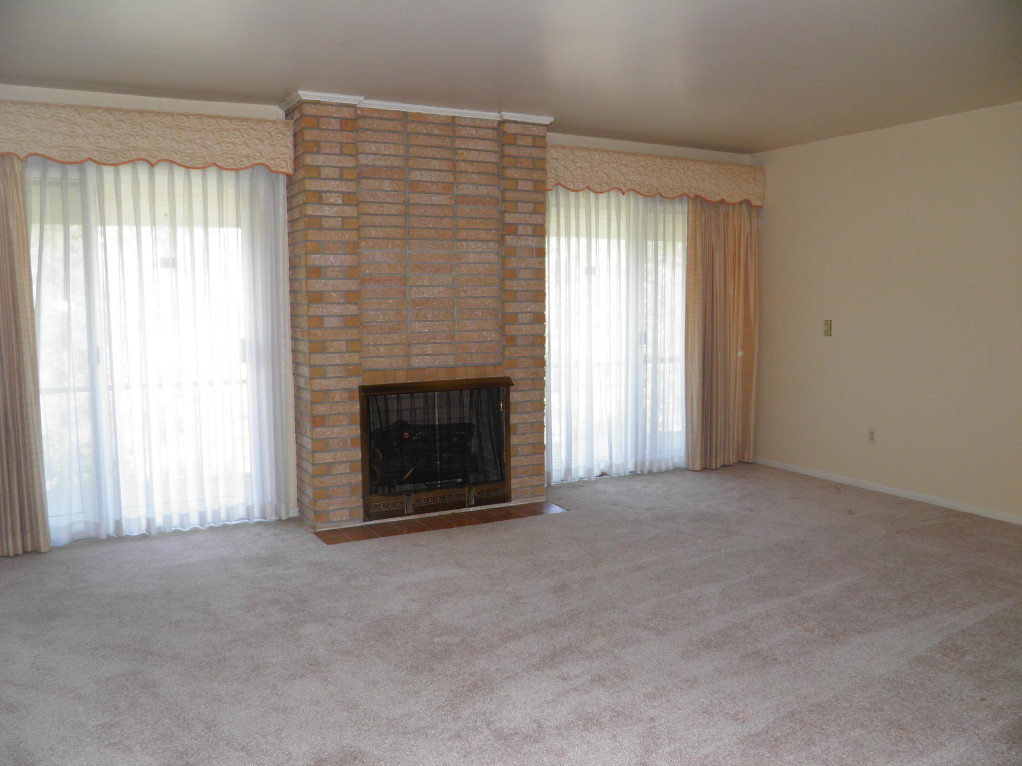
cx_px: 511
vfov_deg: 49.7
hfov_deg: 63.4
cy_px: 383
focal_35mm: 28
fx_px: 827
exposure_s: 1/30
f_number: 2.8
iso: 64
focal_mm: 4.9
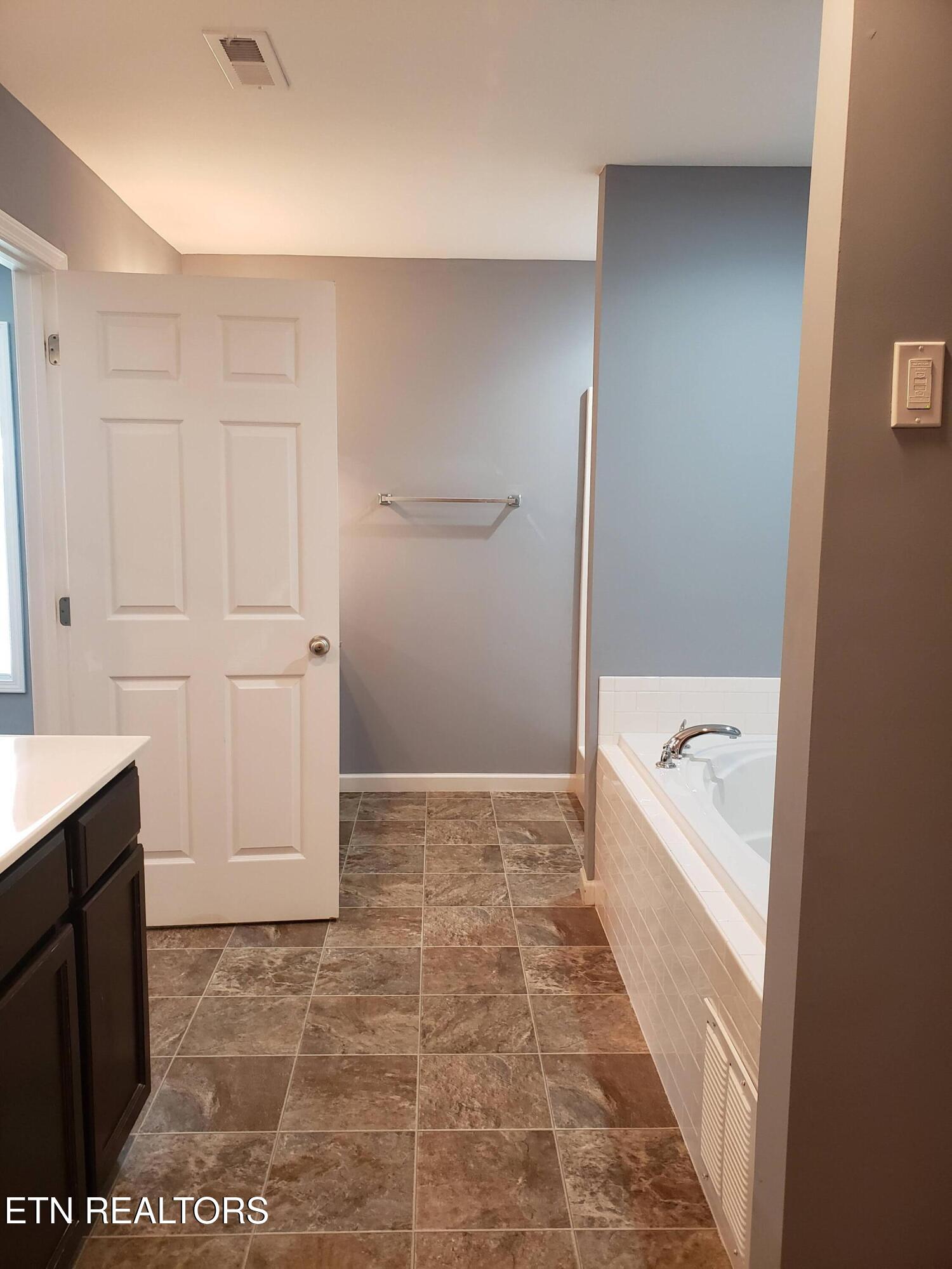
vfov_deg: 67.3
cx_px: 476
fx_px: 953
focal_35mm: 26
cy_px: 634
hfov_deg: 53.1
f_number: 2.4
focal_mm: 4.3
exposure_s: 1/30
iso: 250
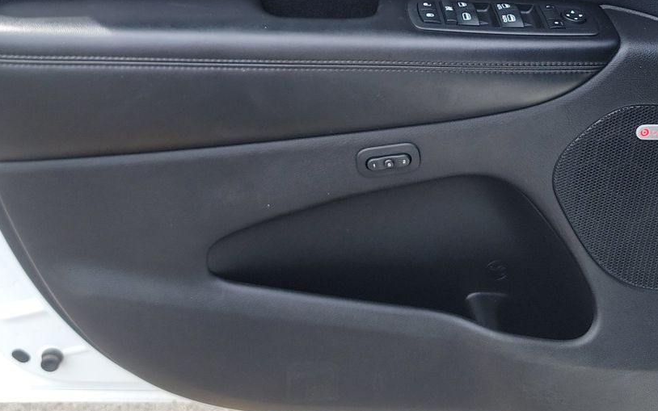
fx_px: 897
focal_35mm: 50
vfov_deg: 25.3
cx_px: 346
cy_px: 68
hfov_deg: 40.3
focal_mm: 6.7
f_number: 1.8
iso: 50
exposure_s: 1/203
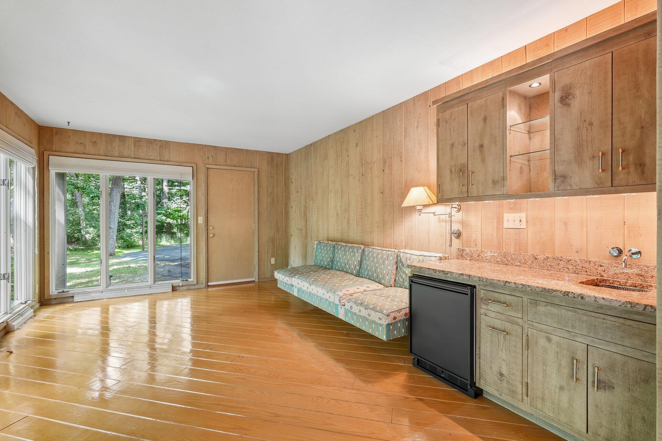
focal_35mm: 17
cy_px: 220
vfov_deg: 70.4
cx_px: 331
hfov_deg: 93.3
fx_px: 313
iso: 320
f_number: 6.3
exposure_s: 1/4
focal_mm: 17
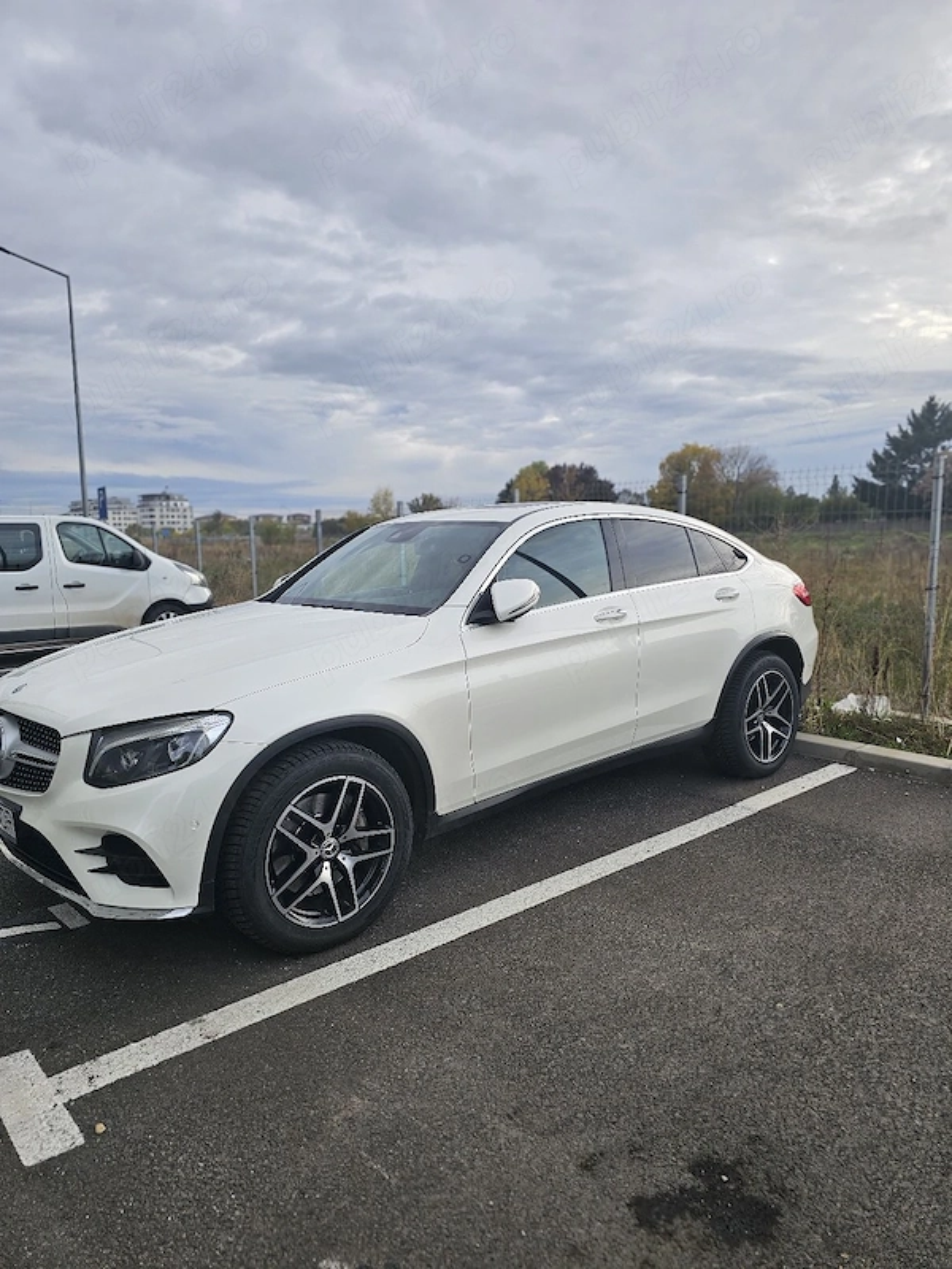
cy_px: 634
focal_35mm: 23
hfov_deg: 58.9
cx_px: 476
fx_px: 843
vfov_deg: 73.9
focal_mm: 6.3
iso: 10
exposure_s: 1/204
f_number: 1.7
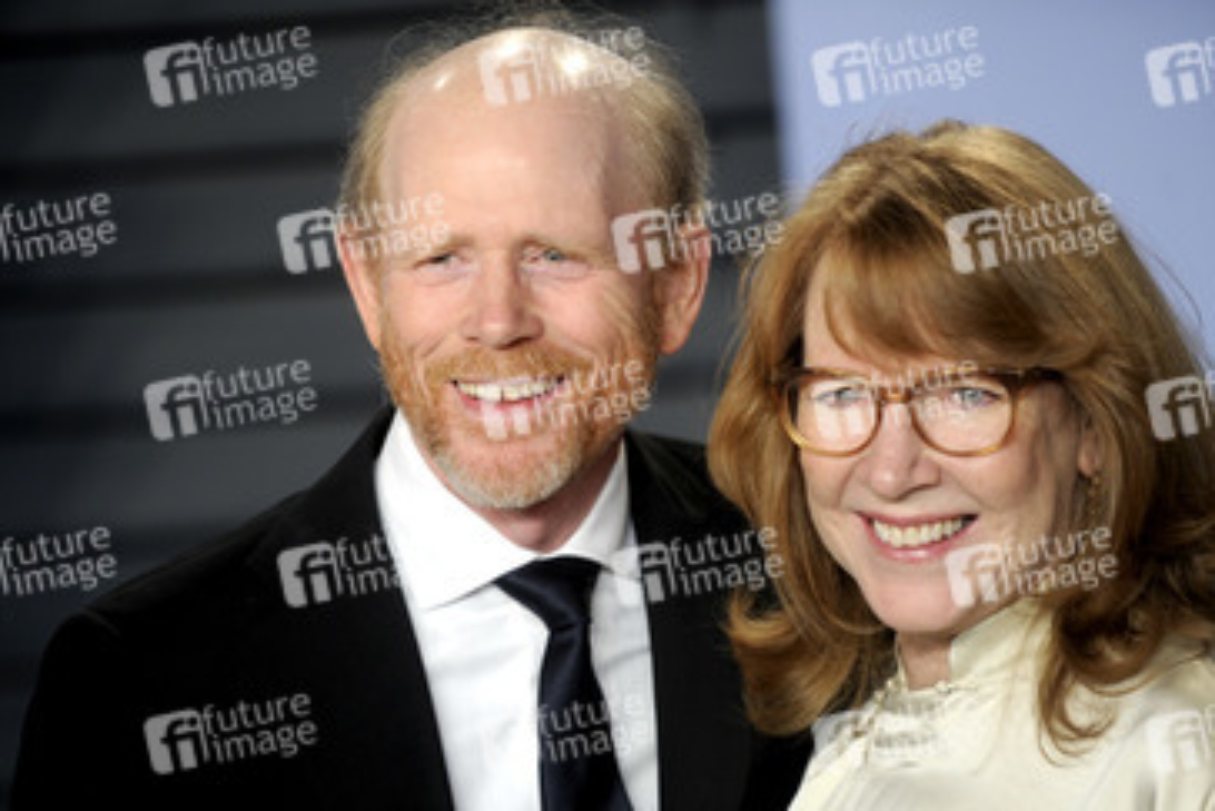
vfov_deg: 6.7
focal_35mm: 204
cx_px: 608
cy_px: 484
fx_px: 6887
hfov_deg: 10.1
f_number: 2.8
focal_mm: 165
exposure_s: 1/400
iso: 800
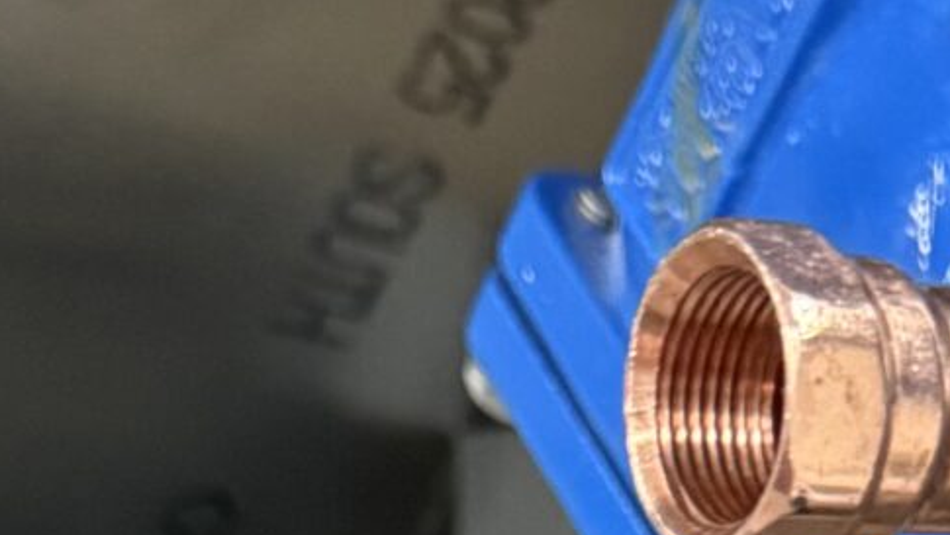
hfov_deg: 15.4
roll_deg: -2.0
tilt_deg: -12.1
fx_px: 3477
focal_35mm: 138
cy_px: 1595
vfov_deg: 7.7
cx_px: 793
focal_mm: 6.76
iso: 640
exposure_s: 1/40
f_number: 1.78
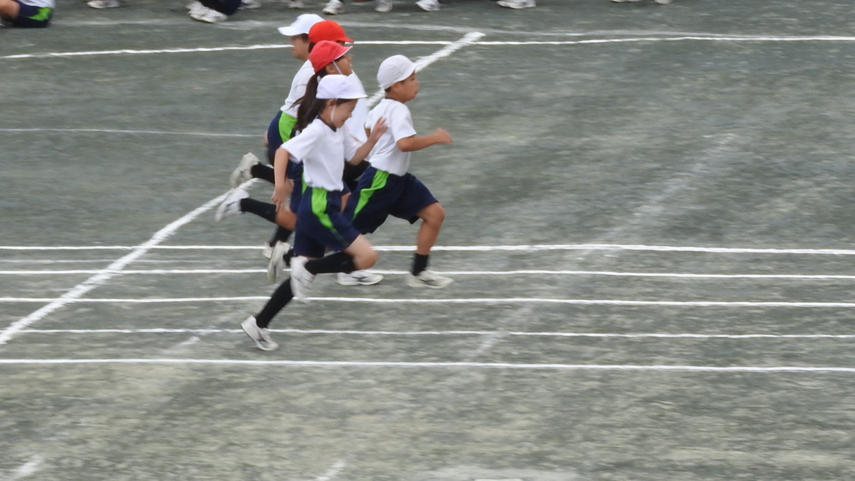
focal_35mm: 300
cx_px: 395
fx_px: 6801
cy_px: 143
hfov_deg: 7.2
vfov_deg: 4.0
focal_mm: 30.5
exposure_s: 1/160
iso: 100
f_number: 5.2
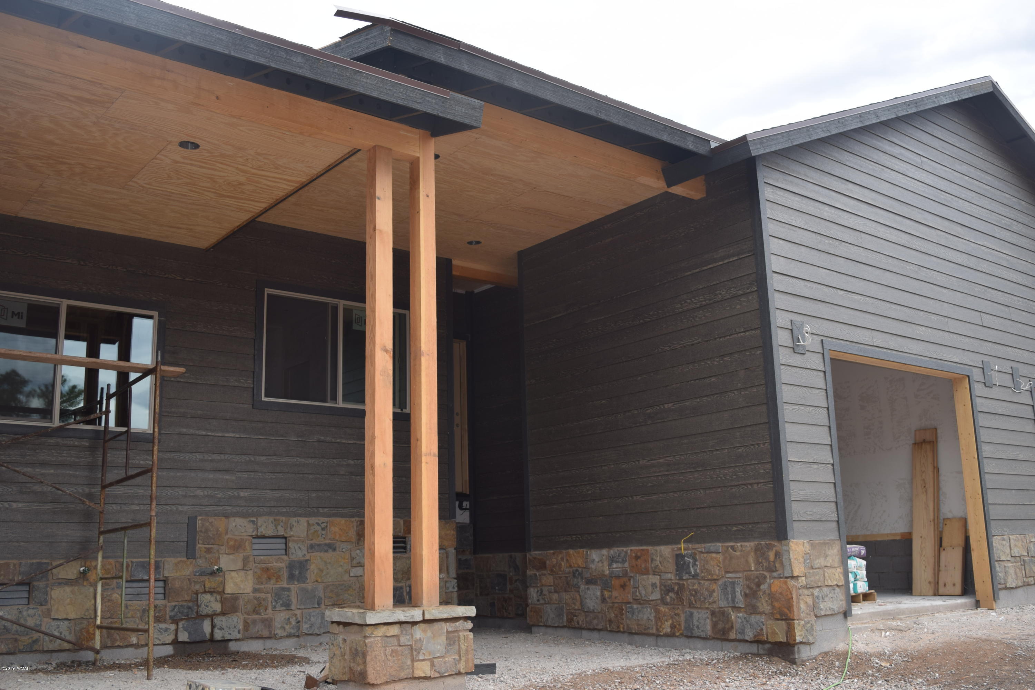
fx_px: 992
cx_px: 518
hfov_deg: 55.1
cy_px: 345
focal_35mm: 34
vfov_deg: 38.4
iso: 110
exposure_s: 1/125
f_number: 5.6
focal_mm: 23
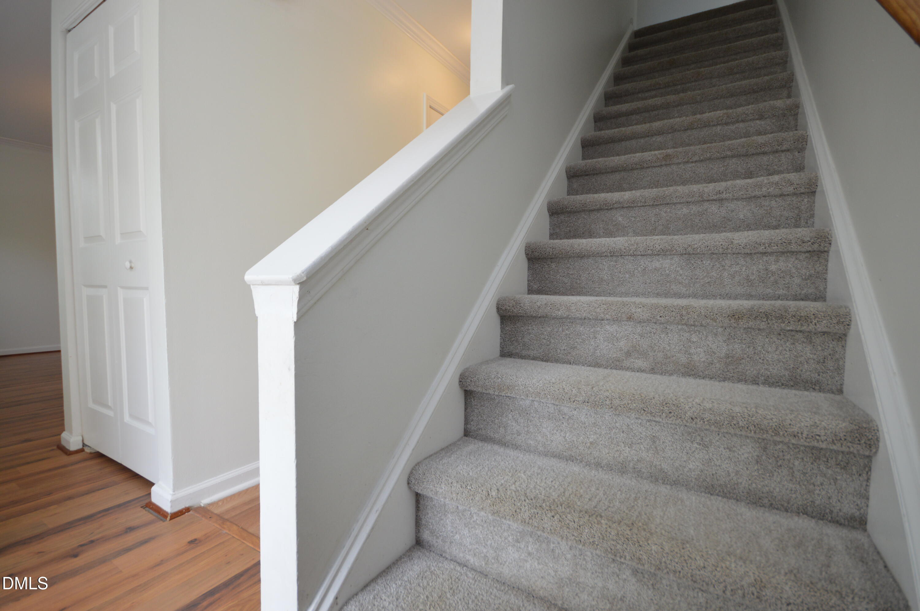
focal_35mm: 15
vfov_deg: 77.2
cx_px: 460
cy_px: 306
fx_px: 383
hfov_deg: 100.4
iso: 400
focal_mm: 10
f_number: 4.5
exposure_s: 1/80
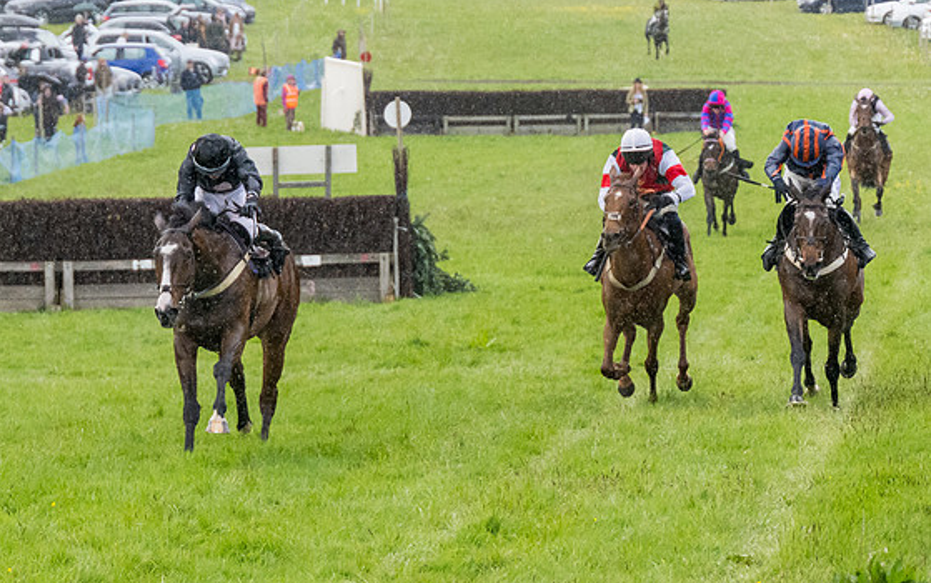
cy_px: 375
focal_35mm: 237
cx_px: 196
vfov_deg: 5.5
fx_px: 6016
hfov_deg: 8.8
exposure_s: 1/1000
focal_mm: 98
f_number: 4
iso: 2000
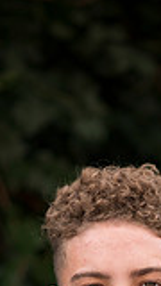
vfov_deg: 8.5
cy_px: 384
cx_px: 111
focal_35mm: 250
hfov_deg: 4.9
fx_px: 1897
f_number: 2
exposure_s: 1/640
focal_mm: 85
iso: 100
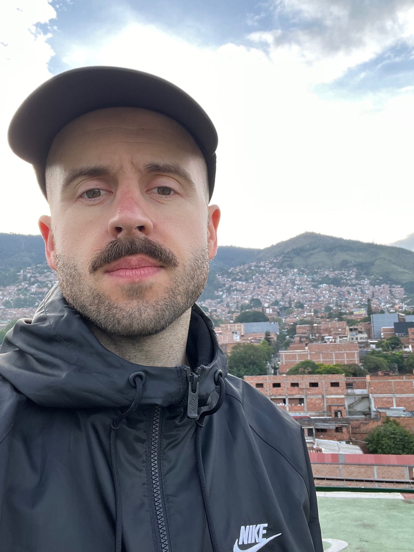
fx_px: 478
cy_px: 276
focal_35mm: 30
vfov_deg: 60.0
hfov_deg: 46.8
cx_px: 207
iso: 40
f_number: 2.2
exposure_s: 1/121
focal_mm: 2.71
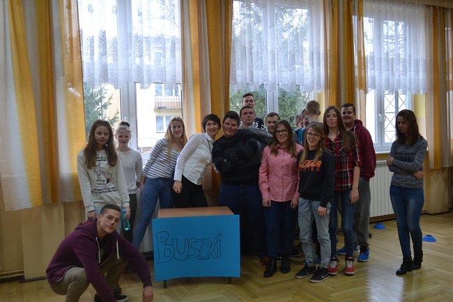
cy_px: 151
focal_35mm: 33
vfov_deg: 39.9
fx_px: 415
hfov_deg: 57.2
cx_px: 226
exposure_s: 1/60
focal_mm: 22
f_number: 3.8
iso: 900
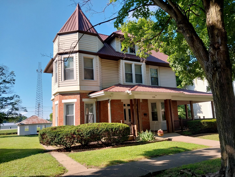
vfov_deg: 53.1
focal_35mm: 26
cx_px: 118
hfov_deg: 67.3
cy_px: 88
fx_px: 177
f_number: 1.8
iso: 20
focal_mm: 4
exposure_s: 1/302
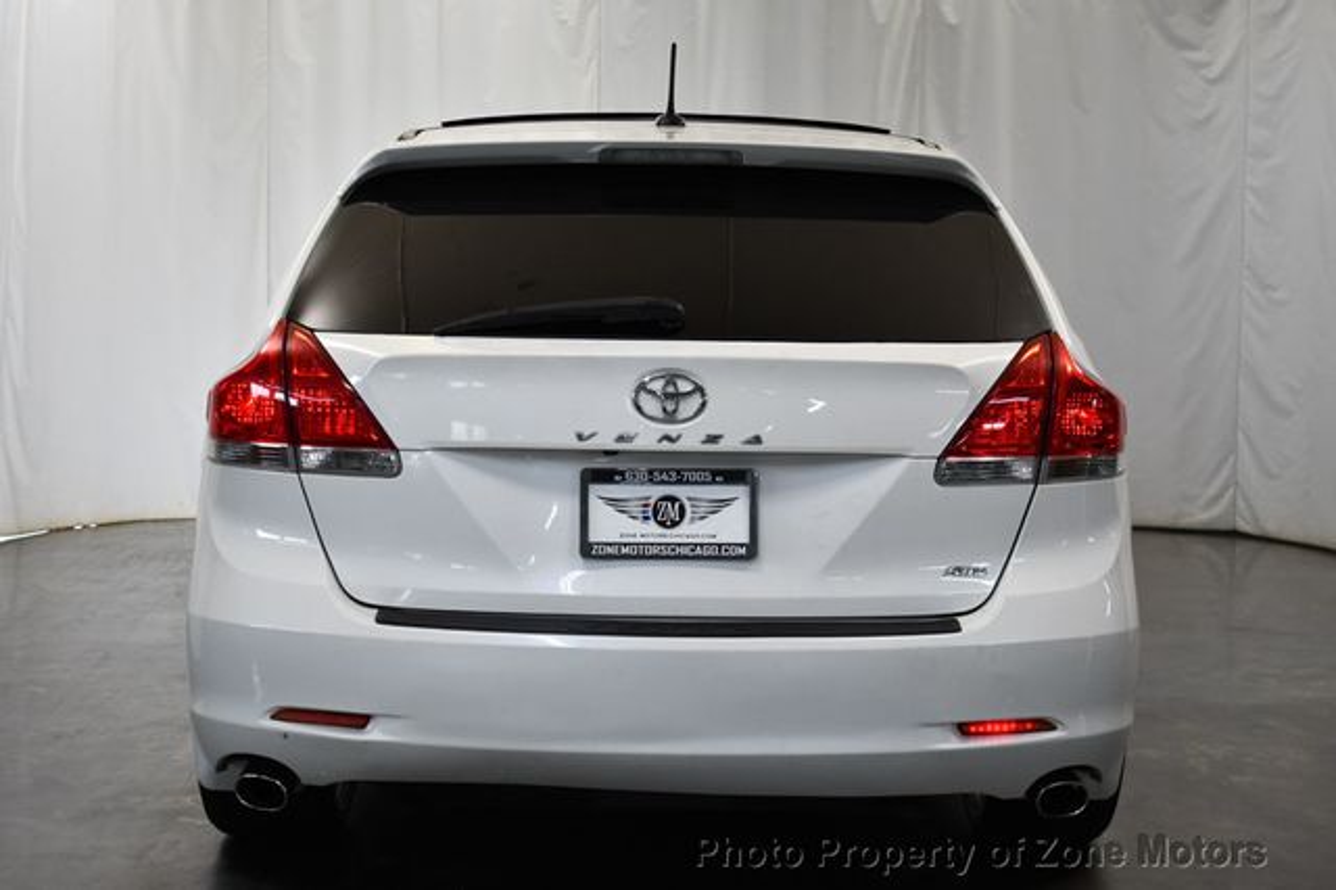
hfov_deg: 33.4
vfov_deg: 22.6
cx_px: 668
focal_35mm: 60
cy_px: 445
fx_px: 2225
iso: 900
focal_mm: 40
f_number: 5
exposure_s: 1/125
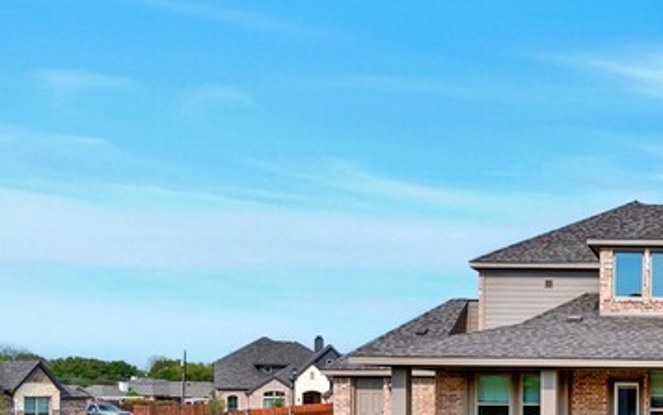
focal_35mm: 41
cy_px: 410
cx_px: 700
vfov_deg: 29.3
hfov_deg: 40.5
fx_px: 741
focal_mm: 14
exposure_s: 1/250
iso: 100
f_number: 8
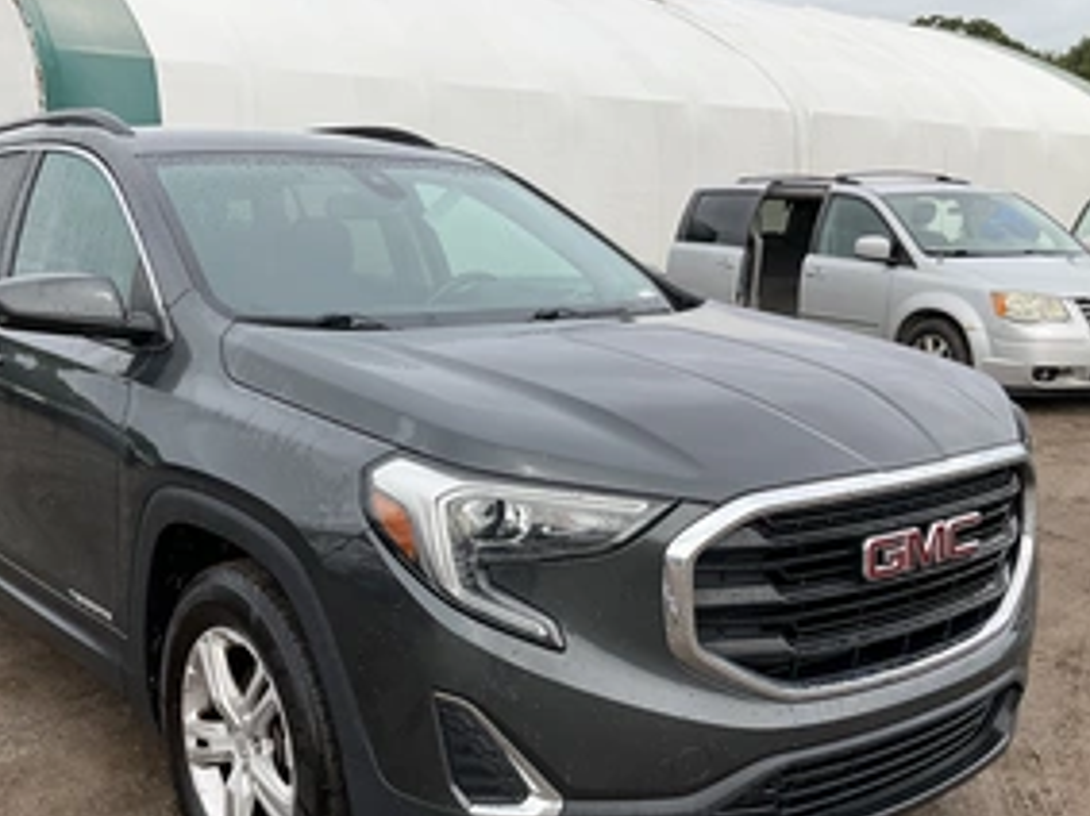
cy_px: 500
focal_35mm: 41
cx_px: 451
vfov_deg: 35.0
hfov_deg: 45.6
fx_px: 1290
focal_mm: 3
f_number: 1.8
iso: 25
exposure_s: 1/1055
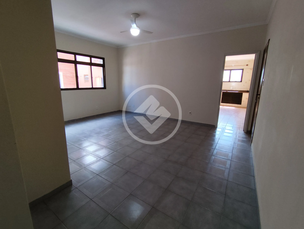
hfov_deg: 94.5
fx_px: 141
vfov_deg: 78.2
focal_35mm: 16
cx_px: 152
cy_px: 114
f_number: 2.2
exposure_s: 1/120
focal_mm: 1.65
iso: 100
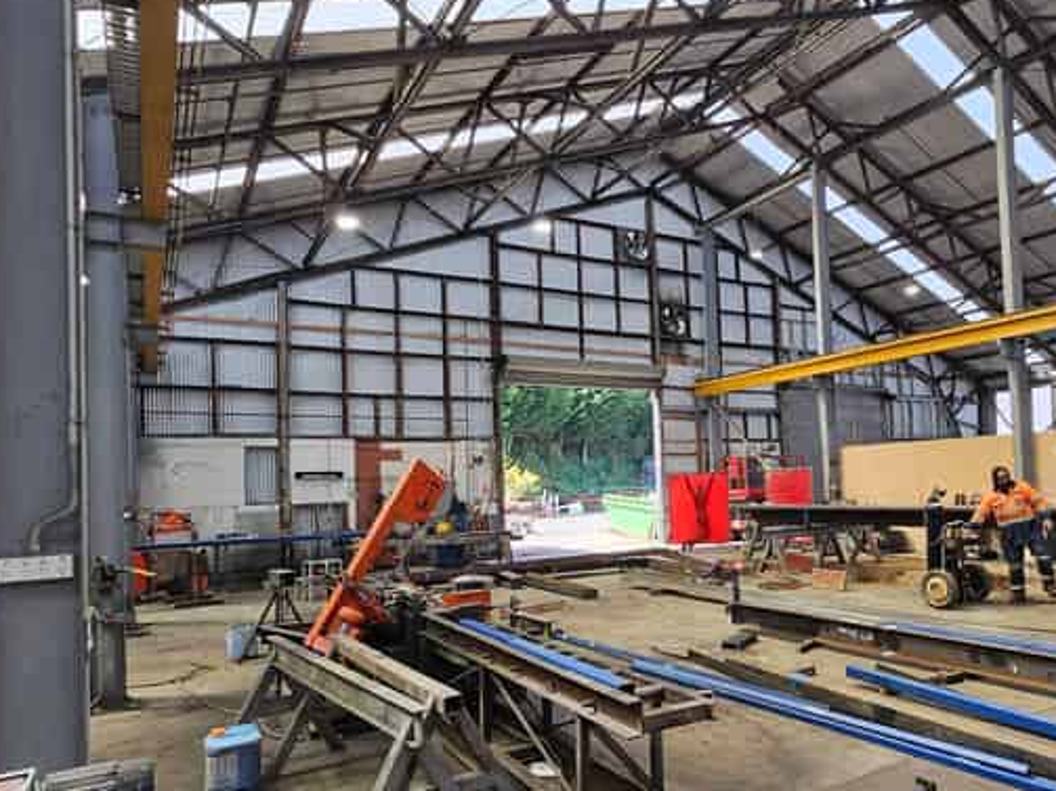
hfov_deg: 89.1
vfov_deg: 74.0
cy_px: 469
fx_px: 518
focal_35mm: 17
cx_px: 663
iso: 80
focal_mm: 2.2
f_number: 2.2
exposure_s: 1/195
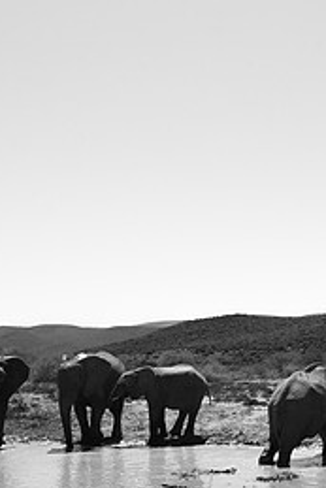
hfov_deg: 21.5
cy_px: 278
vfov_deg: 31.8
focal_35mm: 63
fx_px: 855
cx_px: 229
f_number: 11
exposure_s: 1/1250
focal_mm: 24
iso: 640
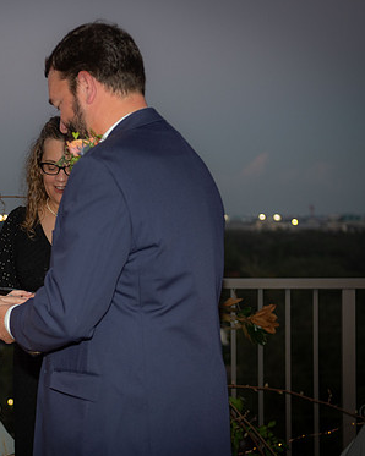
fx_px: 1095
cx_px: 66
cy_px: 229
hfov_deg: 18.7
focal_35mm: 81
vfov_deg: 23.6
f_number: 3.5
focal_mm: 48
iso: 800
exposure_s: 1/125
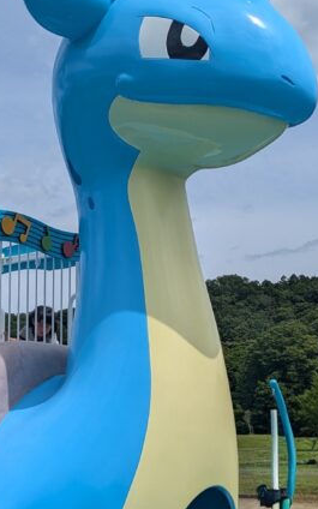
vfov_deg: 31.8
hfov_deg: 19.8
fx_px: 887
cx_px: 5
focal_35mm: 64
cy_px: 318
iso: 46
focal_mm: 5.43
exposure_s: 1/5917
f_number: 1.89
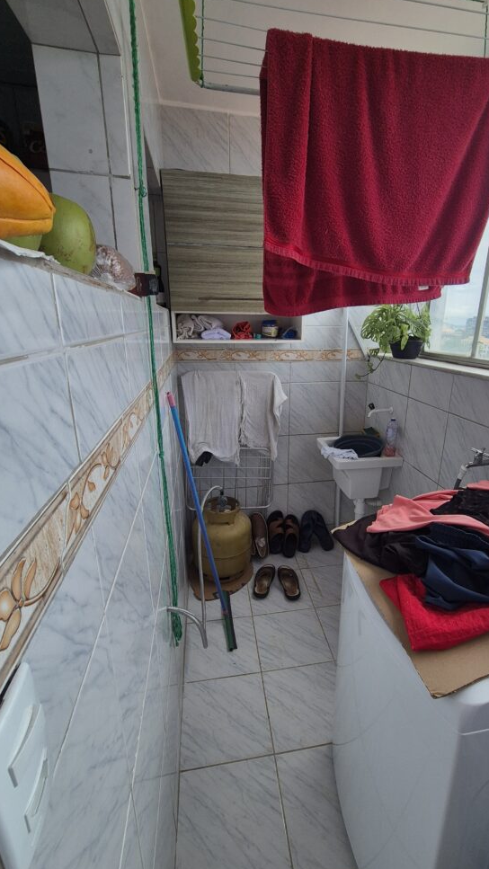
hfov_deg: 70.2
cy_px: 433
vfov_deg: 103.0
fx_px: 346
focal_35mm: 15
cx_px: 279
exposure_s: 1/1324
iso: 50
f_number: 2.2
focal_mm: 2.2
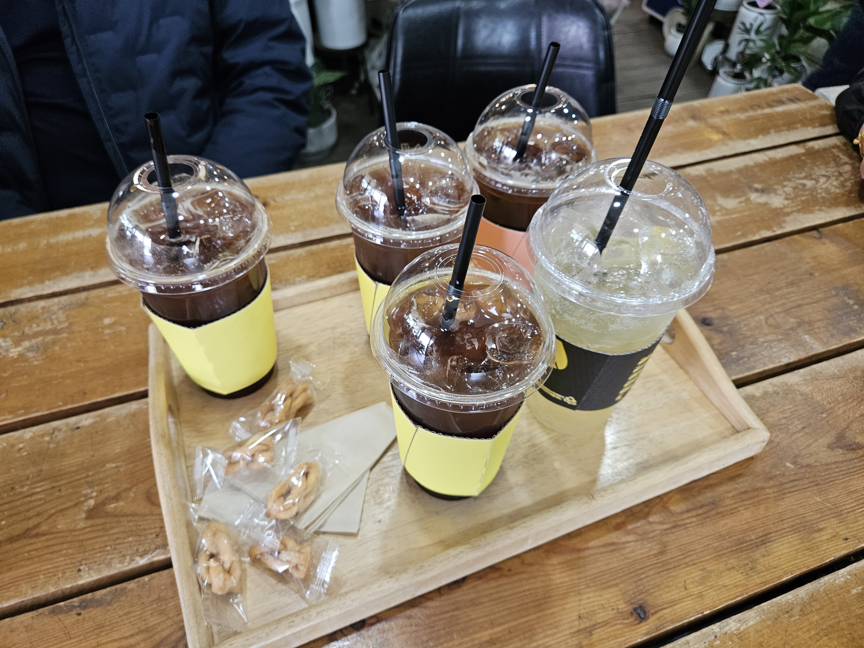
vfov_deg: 58.9
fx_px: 574
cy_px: 324
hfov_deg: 73.9
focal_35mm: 23
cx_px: 432
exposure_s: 1/120
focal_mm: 5.4
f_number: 1.8
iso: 320
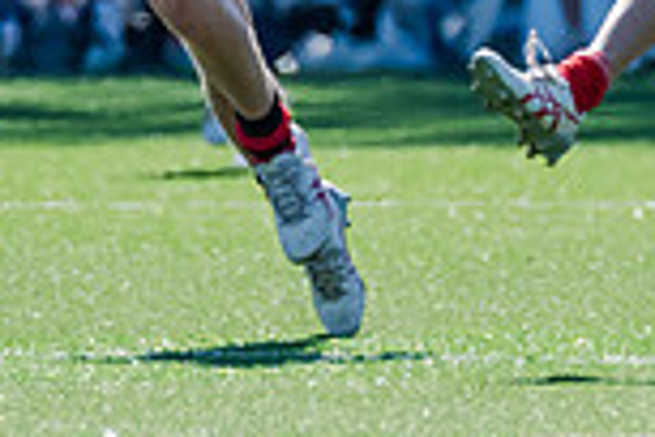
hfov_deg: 0.9
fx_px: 39552
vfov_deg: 0.6
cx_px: 395
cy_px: -310
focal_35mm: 2174
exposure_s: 1/1600
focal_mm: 420
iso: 800
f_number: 7.1
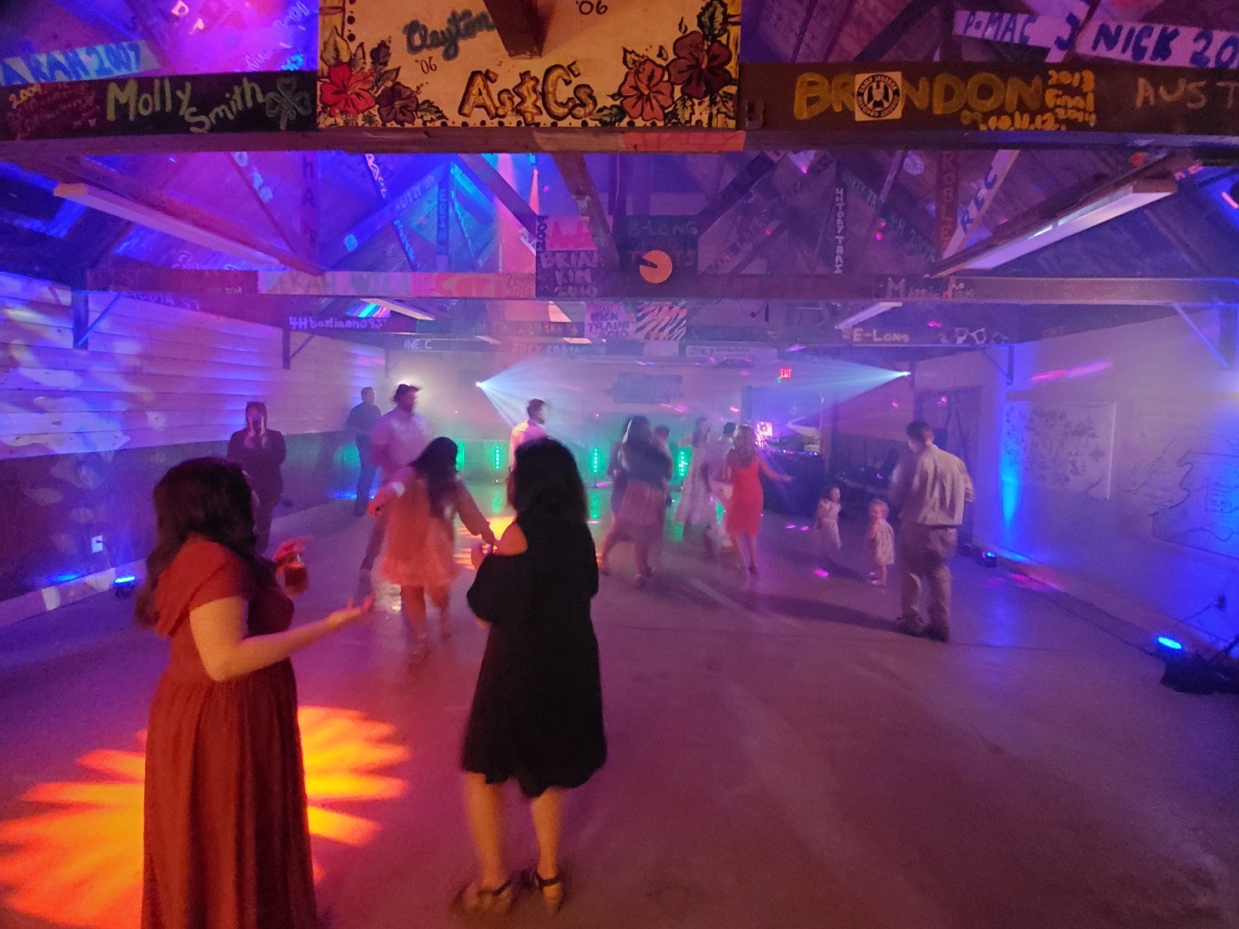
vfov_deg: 85.6
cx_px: 632
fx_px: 501
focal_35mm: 14
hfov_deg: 102.1
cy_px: 440
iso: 1600
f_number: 2.2
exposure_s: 1/9
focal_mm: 1.8
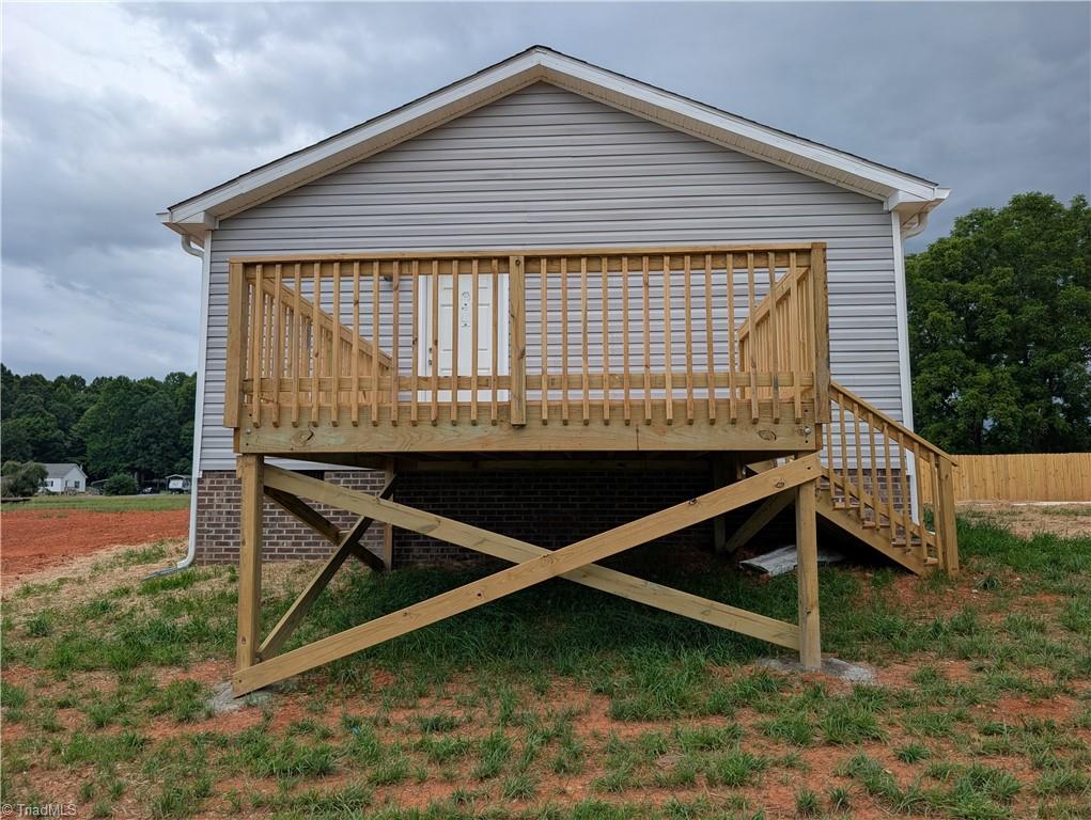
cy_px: 410
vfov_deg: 56.9
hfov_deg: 71.5
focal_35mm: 24
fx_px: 757
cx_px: 546
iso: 29
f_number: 1.68
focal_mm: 6.9
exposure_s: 1/169
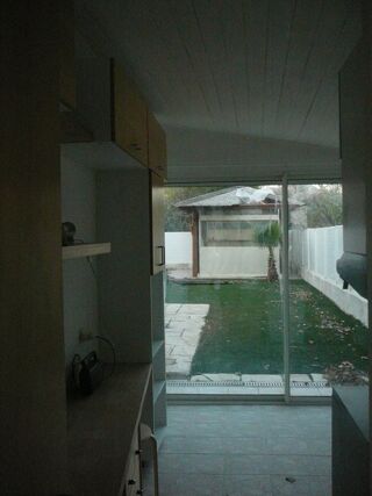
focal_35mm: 35
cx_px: 186
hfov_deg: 40.7
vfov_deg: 52.6
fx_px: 502
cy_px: 248
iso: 400
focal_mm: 5.2
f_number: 2.8
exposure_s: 1/100
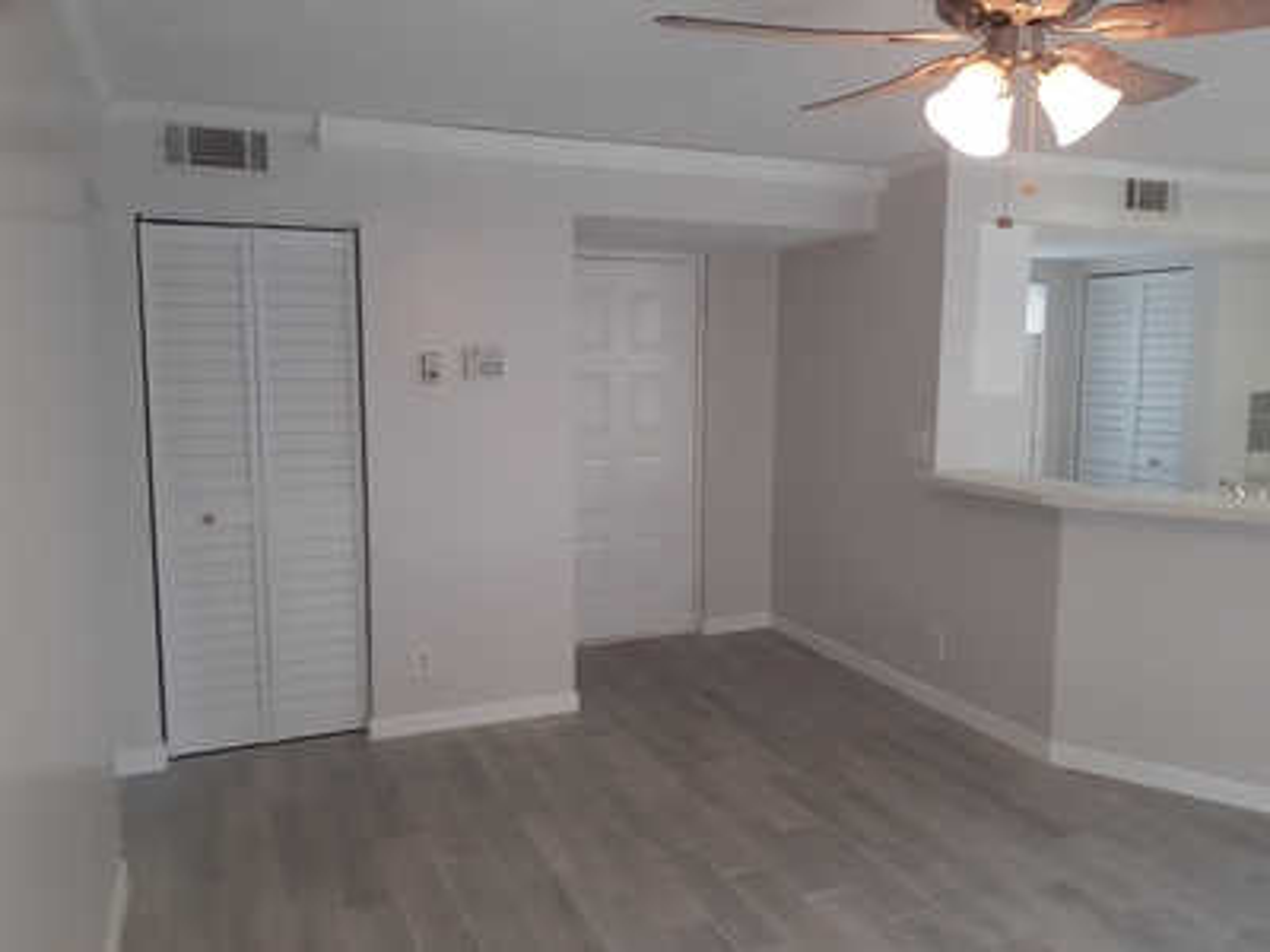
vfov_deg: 51.4
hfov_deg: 65.3
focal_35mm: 27
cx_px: 635
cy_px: 476
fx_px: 991
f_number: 1.9
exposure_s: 1/60
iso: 100
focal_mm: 3.6
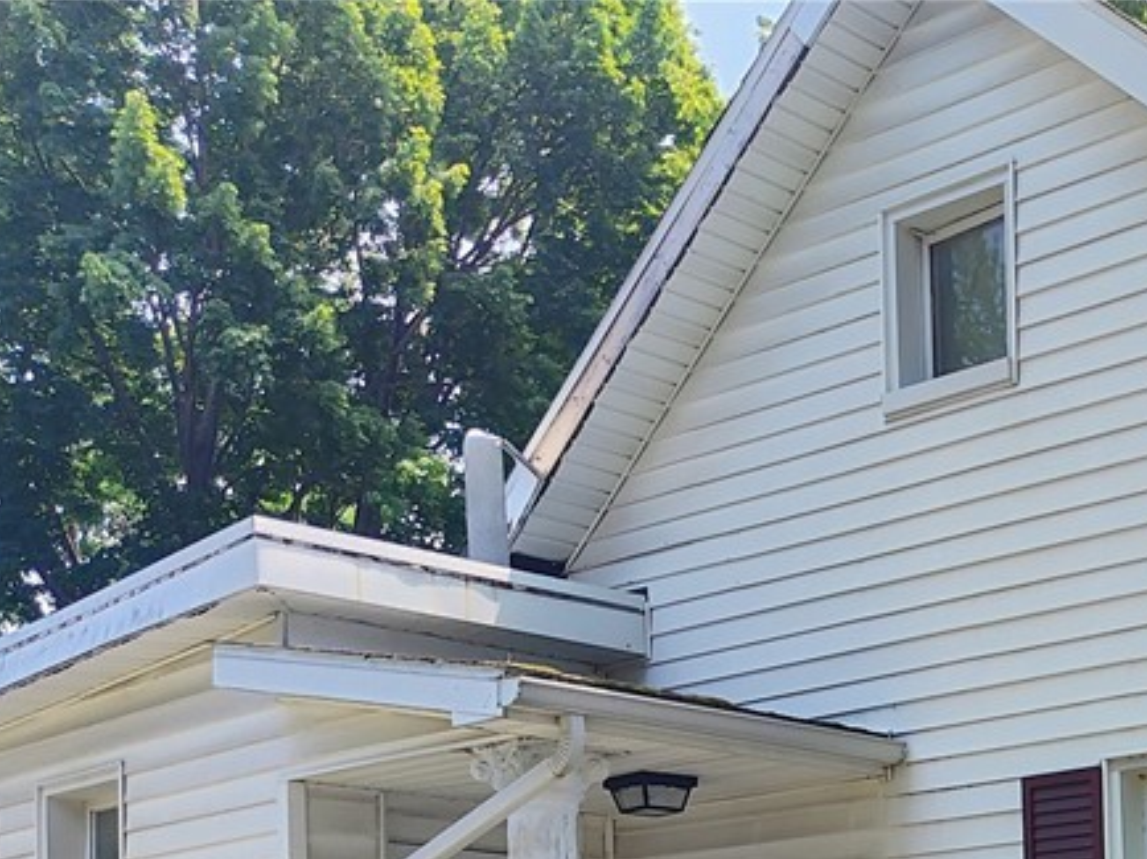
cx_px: 1269
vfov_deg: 22.9
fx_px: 1954
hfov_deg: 29.4
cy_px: 1012
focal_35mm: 59
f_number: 1.5
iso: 101
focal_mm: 4.15
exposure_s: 1/1156
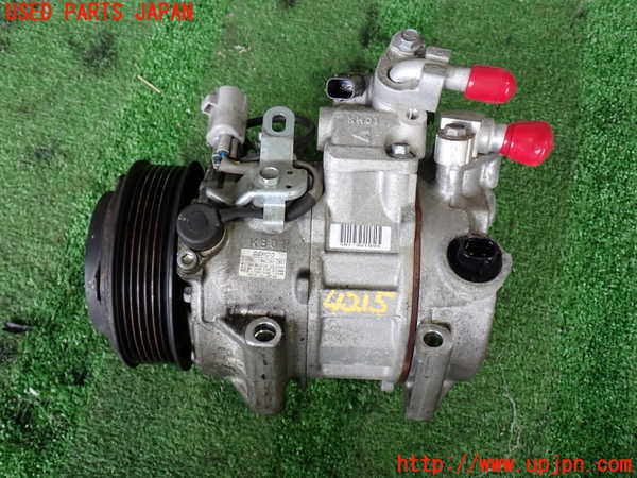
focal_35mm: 38
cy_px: 239
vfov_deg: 37.7
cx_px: 318
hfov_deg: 49.0
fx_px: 699
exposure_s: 1/60
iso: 200
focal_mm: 6.83
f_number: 2.7
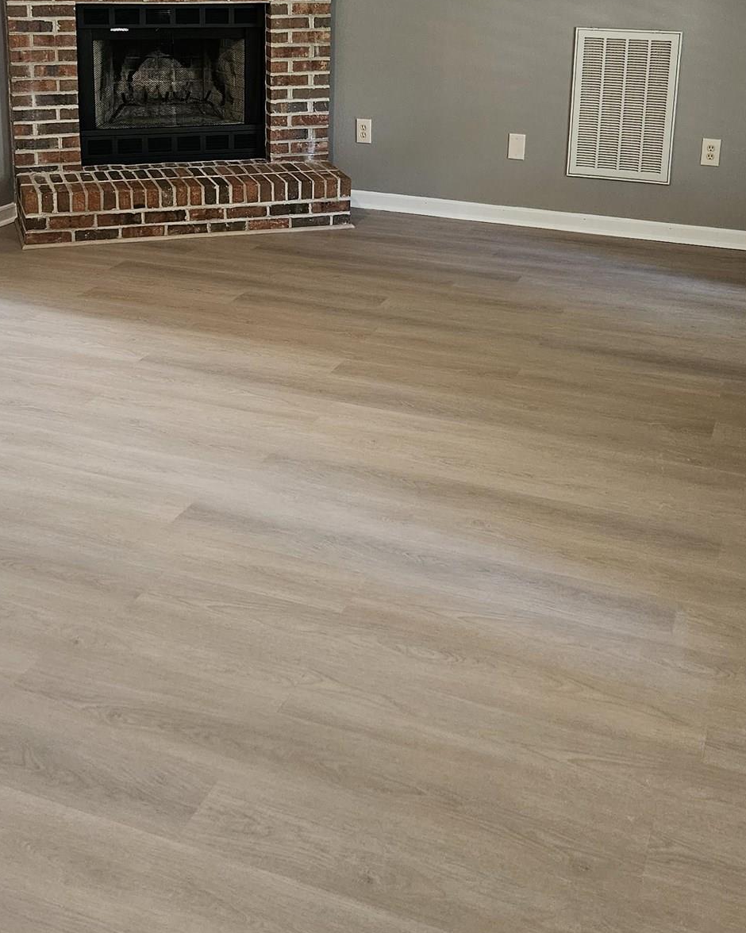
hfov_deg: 34.1
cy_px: 217
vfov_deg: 40.7
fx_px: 1215
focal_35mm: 44
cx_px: 339
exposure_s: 1/120
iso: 400
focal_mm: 5.4
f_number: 1.8
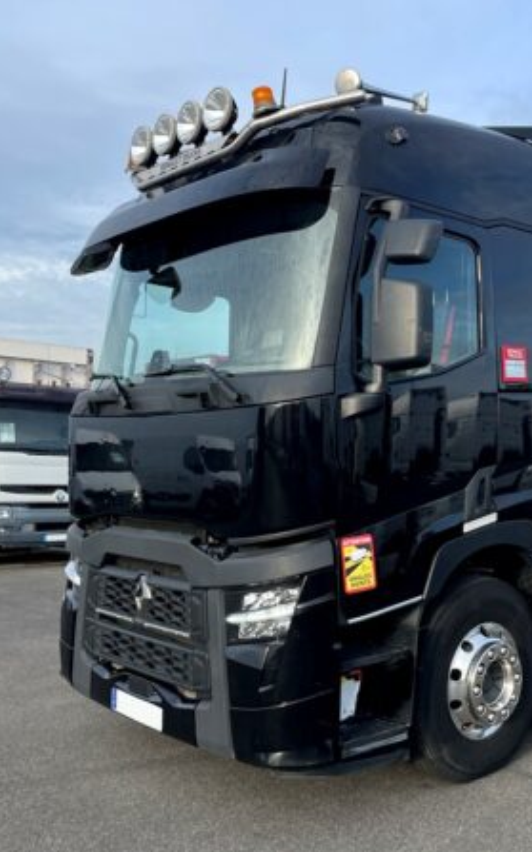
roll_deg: +0.5
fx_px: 859
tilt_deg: +3.5
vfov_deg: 52.8
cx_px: 414
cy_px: 425
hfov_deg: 33.6
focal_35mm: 37
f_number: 1.6
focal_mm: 4.2
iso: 32
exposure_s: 1/1182
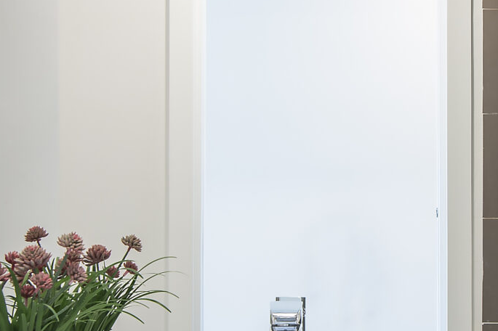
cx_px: 350
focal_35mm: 86
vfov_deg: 15.8
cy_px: 248
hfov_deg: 23.5
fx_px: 1189
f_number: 11
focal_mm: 23
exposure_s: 2
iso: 100
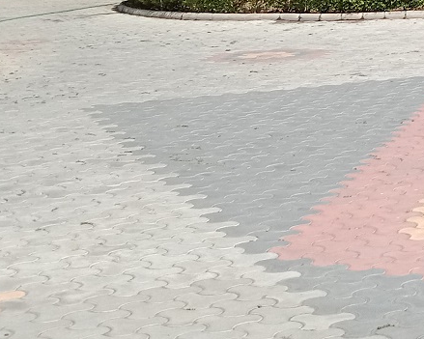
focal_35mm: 100
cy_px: -238
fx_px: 1255
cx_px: 685
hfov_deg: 16.9
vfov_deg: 14.0
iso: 104
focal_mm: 3.65
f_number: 2.2
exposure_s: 1/823
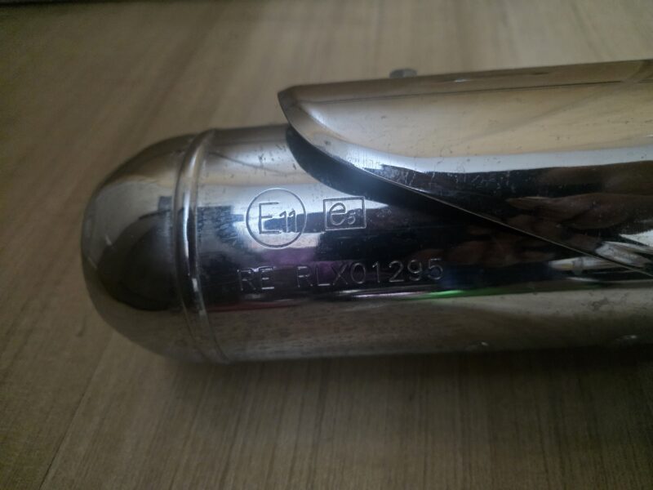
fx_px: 434
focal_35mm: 23
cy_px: 245
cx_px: 326
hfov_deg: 73.9
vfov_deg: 58.9
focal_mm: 6.25
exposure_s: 1/100
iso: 1600
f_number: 1.7
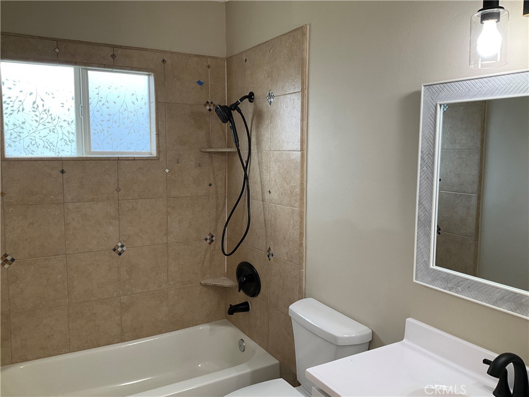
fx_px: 443
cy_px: 198
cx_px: 264
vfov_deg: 48.2
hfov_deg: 61.7
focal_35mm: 29
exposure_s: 1/60
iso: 80
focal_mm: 3
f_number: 1.8
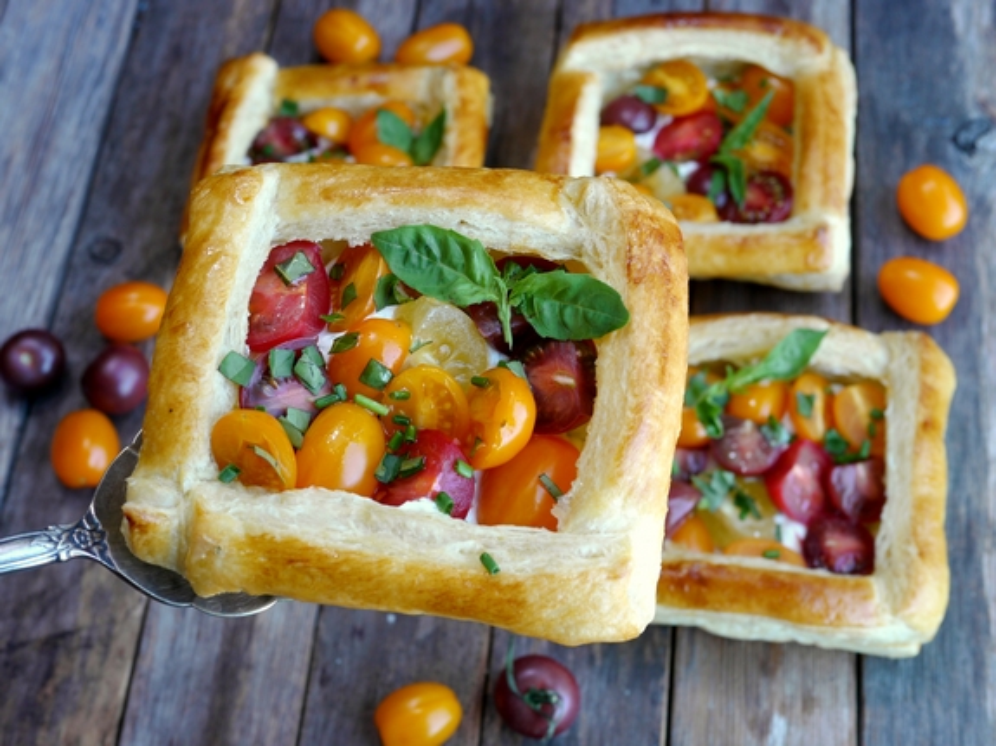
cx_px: 498
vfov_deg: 29.1
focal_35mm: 50
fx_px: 1438
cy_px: 373
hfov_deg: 38.2
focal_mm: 25
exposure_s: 1/30
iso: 125
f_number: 5
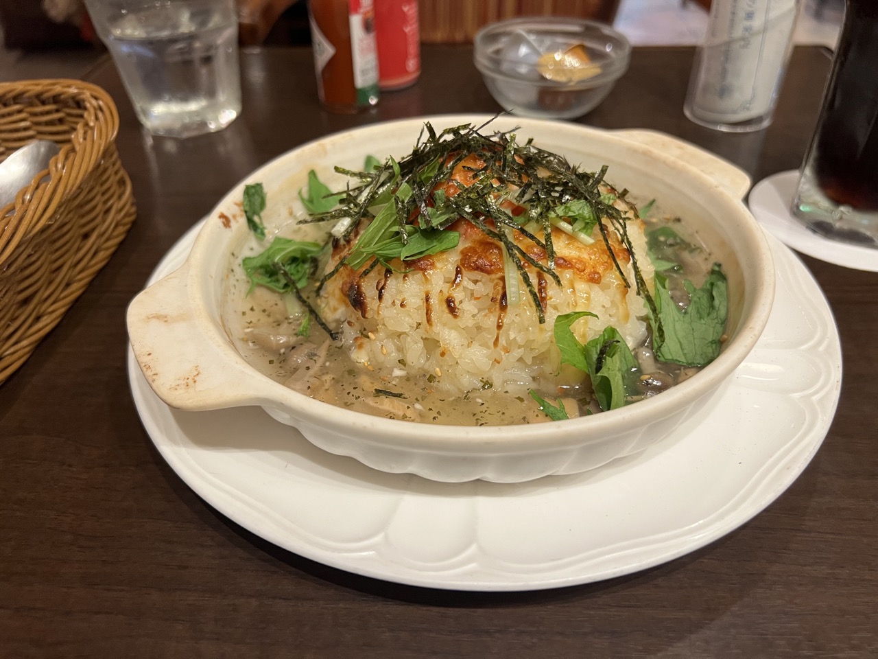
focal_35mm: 26
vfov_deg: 53.1
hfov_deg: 67.3
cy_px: 330
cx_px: 439
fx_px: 659
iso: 160
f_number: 1.5
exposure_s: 1/50
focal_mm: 5.7
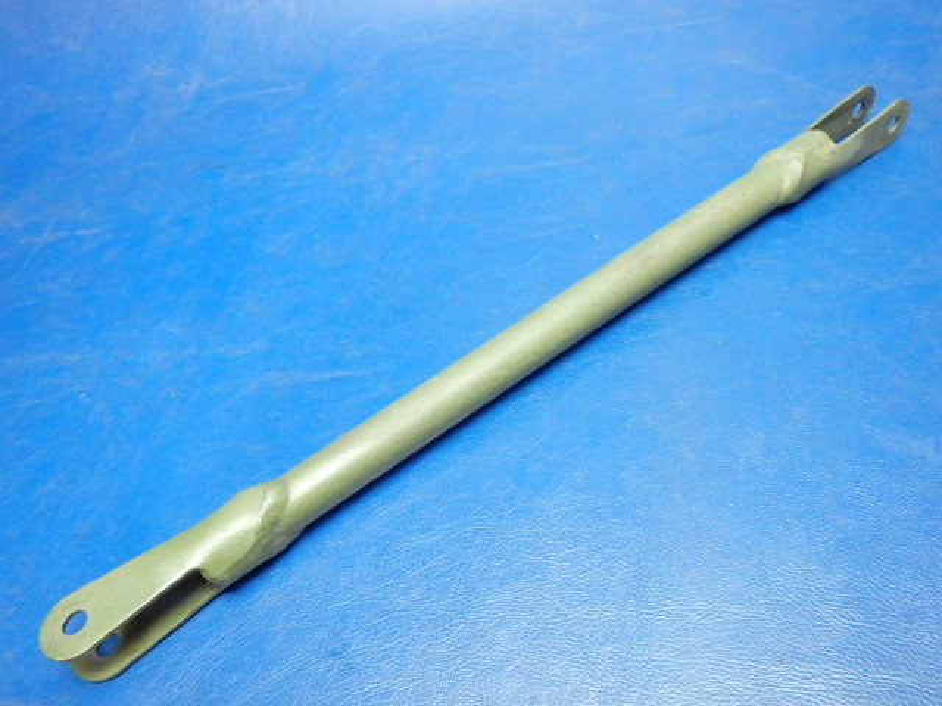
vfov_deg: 49.7
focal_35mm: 28
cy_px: 353
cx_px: 471
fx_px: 762
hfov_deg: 63.4
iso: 1250
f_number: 3.9
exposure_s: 1/30
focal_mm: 5
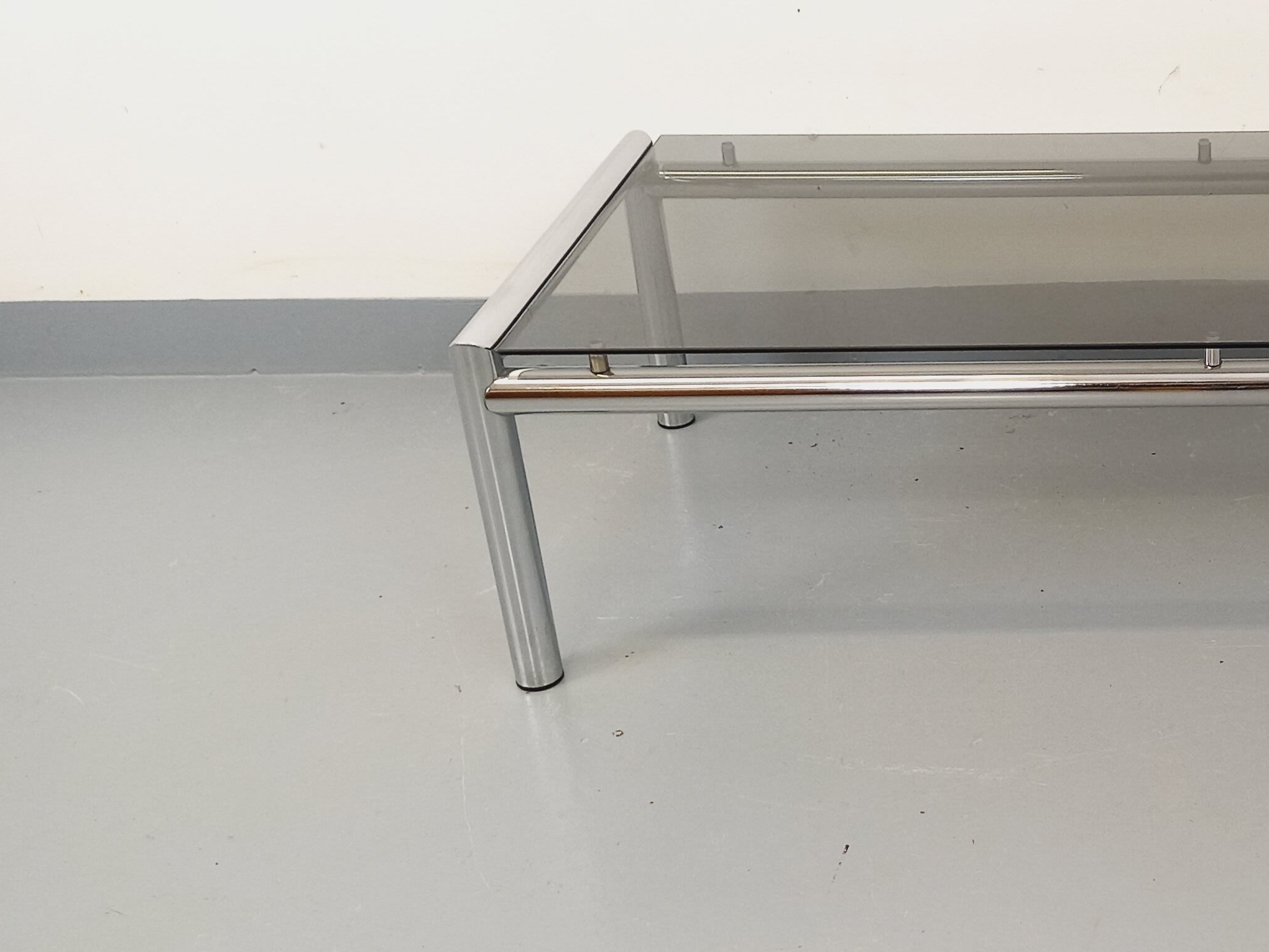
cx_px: 1191
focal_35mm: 49
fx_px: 1796
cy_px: 435
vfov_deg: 29.7
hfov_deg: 36.0
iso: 160
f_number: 1.8
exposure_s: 1/50
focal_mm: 4.65
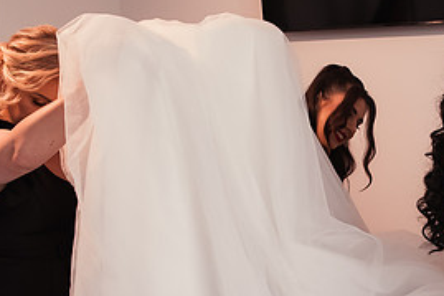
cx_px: 374
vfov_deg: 20.8
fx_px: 789
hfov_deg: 30.4
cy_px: 265
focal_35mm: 64
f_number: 3.5
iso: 1600
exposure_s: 1/125
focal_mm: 24
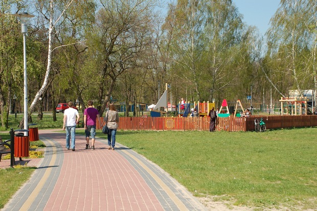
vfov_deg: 18.1
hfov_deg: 27.0
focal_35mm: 75
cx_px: 158
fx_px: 660
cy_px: 106
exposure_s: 1/250
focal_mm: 50
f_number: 8
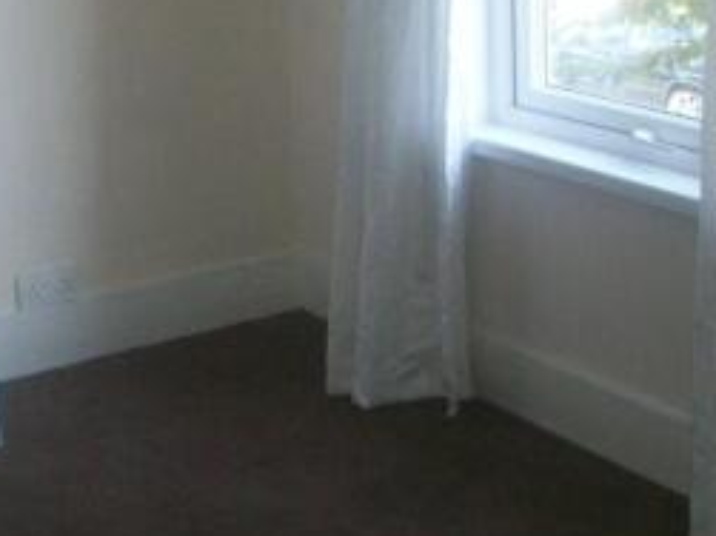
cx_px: 384
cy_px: 195
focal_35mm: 79
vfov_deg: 18.6
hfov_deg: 24.7
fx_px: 1633
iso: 160
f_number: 2.8
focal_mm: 5.7
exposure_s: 1/60
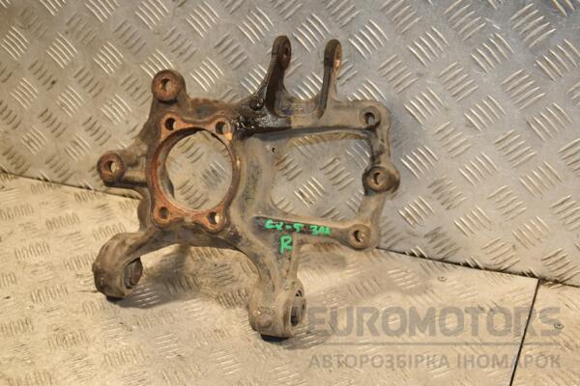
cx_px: 290
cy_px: 193
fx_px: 967
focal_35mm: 60
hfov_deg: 33.4
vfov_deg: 22.6
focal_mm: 40
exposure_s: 1/200
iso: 800
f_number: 4.8
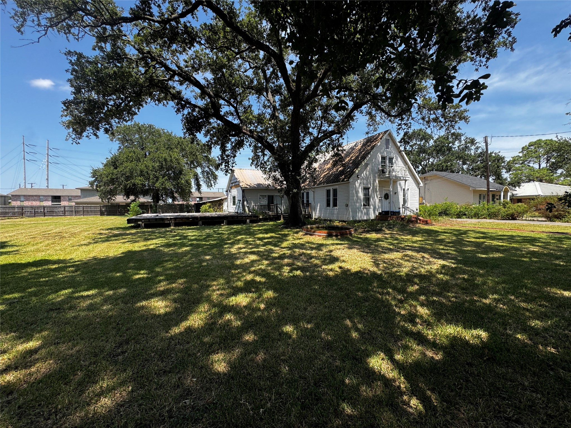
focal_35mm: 14
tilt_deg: -2.3
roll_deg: -0.2
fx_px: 231
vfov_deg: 85.7
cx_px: 286
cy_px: 214
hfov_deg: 102.1
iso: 40
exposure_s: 1/763
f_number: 2.2
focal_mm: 2.22
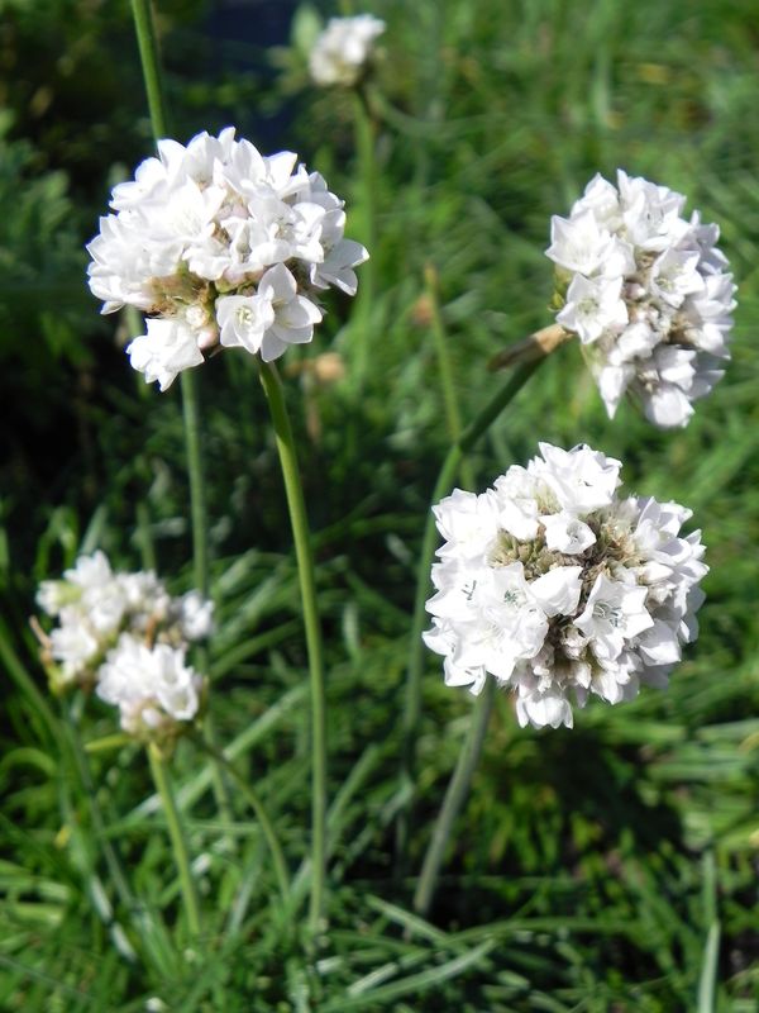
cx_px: 380
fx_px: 1520
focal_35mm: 52
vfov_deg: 36.8
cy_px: 506
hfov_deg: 28.0
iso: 160
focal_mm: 9.2
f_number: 3.5
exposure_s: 1/2000
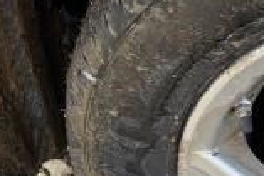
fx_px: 1013
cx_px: 436
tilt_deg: -47.5
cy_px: 164
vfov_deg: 9.9
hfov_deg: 13.7
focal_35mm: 138
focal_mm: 5.1
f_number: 1.6
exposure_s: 1/124
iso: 32
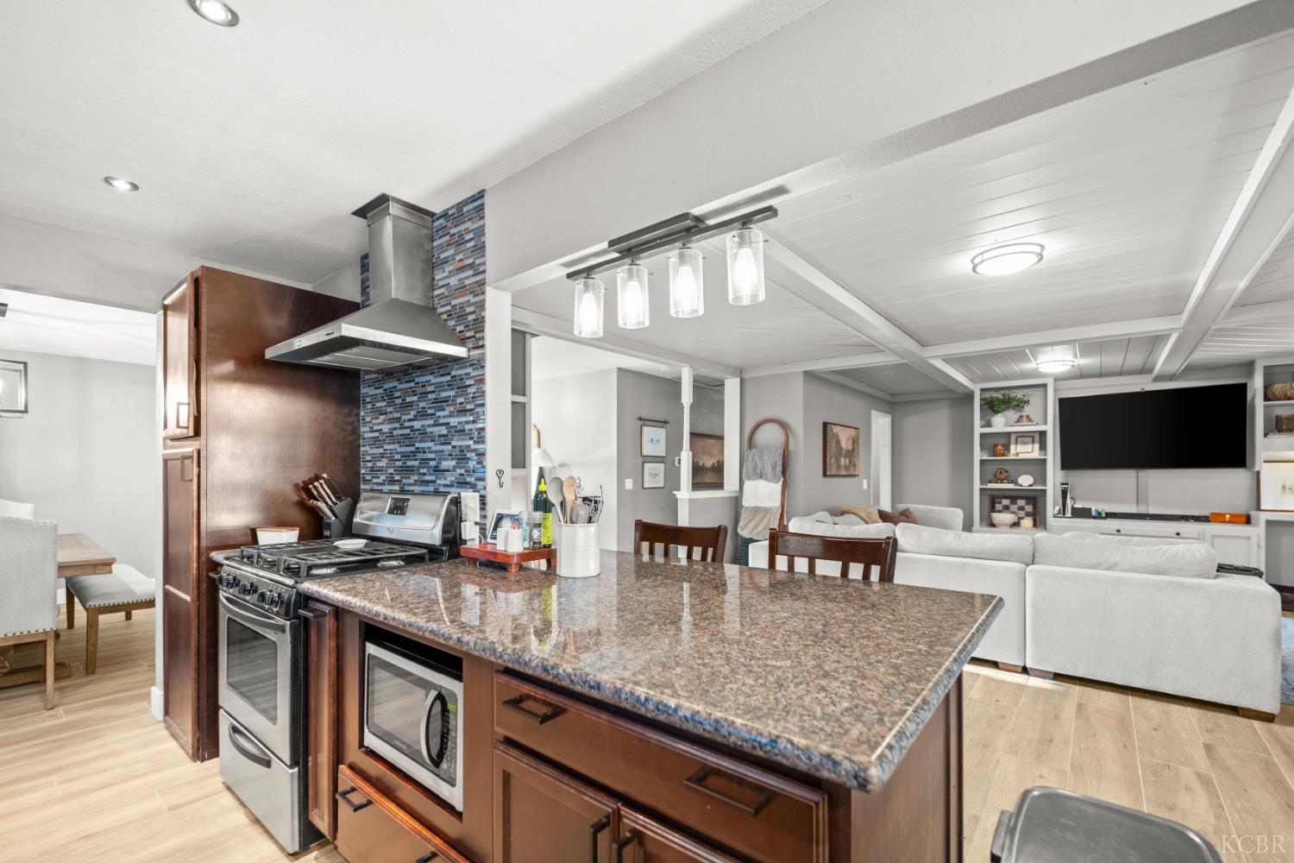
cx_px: 647
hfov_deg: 104.3
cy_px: 432
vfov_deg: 81.2
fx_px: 503
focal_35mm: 14
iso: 400
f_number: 3.2
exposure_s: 1/8
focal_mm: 14
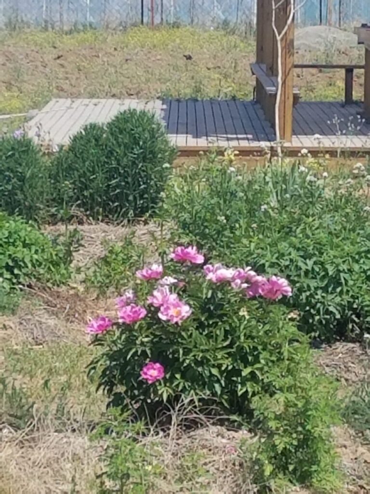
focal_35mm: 26
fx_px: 371
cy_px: 247
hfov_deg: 53.1
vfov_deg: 67.3
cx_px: 185
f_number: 1.7
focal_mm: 4.2
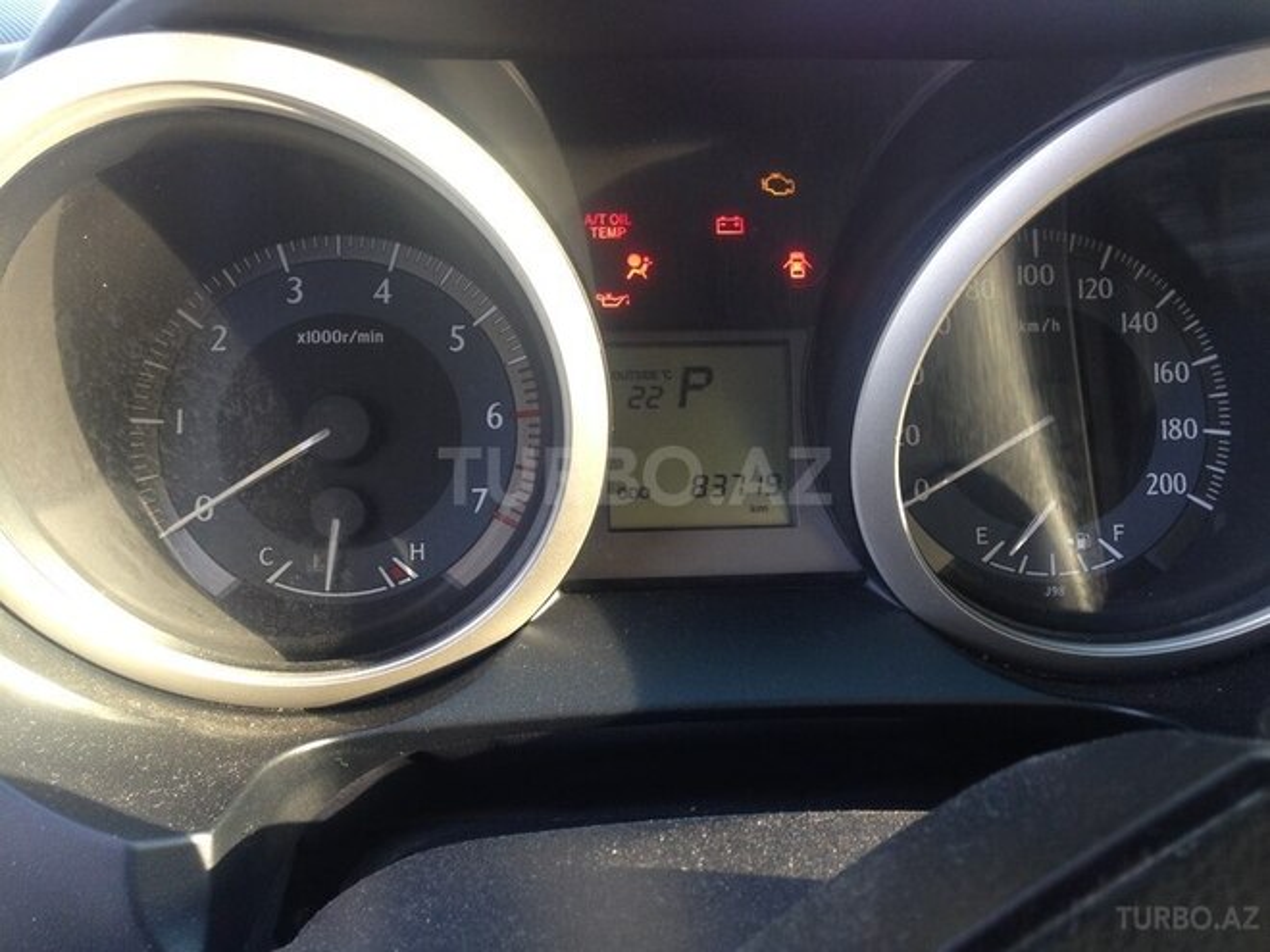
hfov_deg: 55.4
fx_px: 1211
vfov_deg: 42.9
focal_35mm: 33
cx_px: 635
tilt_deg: -25.4
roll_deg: -1.9
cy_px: 476
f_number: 2.4
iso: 80
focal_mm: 4.12
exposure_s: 1/20
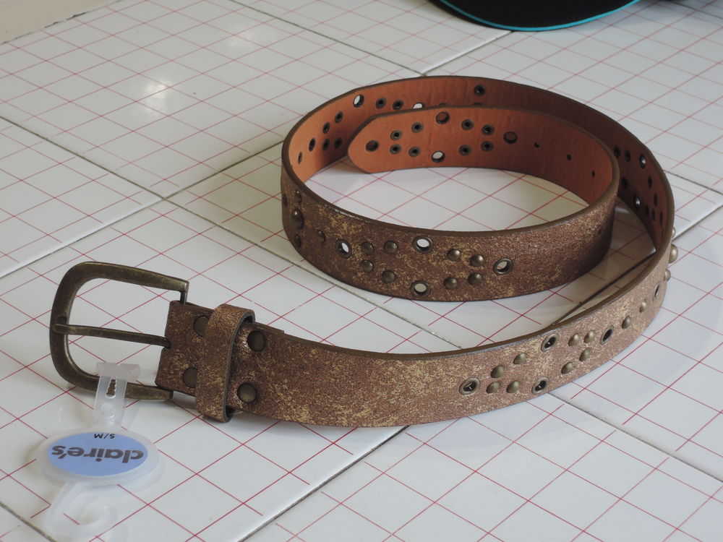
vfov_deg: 17.4
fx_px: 1775
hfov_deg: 23.0
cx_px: 362
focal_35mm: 85
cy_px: 271
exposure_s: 1/60
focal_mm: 18.2
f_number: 5
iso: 400
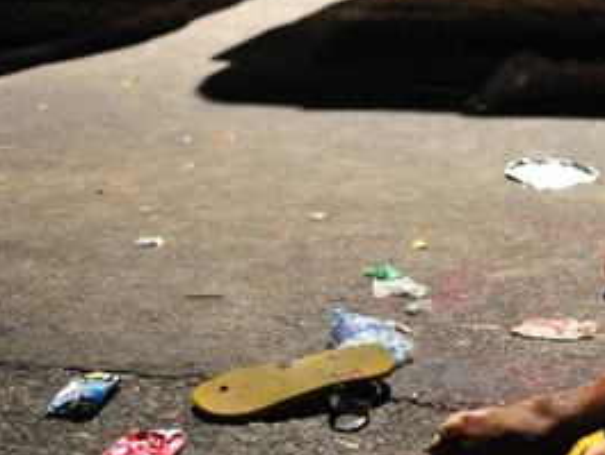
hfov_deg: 16.3
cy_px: 178
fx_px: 2028
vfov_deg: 12.8
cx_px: 724
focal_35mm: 116
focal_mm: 50
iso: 2000
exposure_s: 1/20
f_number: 2.2
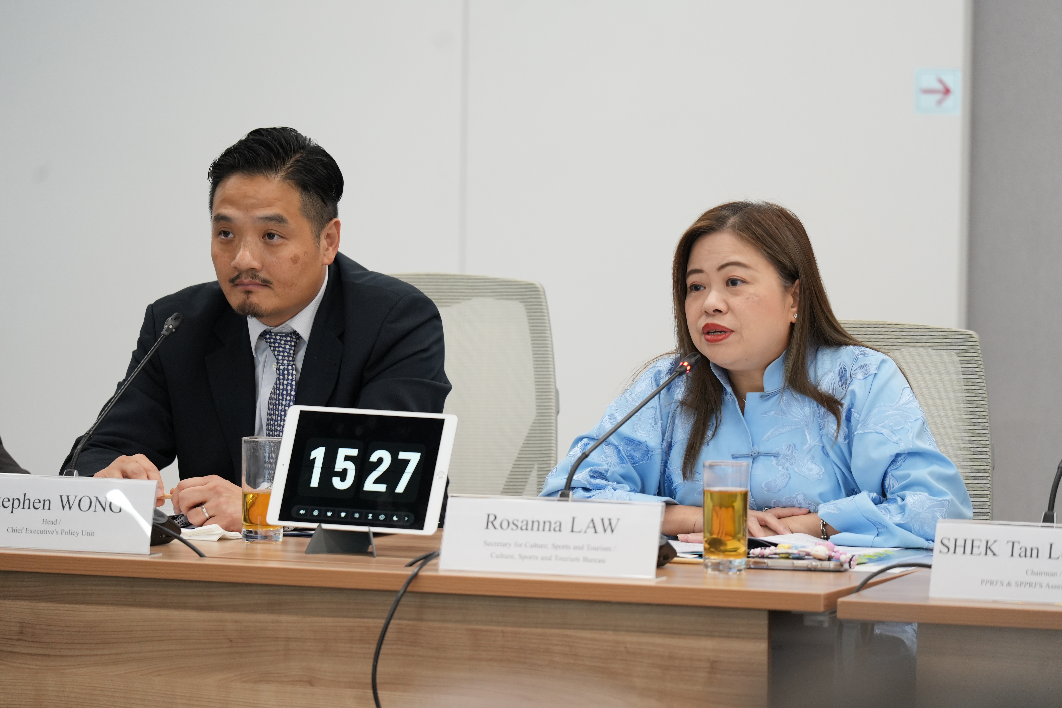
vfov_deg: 6.9
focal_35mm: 200
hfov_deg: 10.3
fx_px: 5900
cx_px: 531
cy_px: 354
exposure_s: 1/40
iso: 1000
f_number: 4
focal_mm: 200
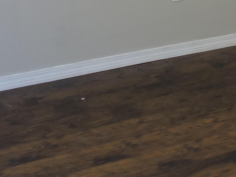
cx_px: 267
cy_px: -95
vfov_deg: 15.2
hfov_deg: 20.8
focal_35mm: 89
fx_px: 607
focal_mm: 4.3
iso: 220
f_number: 3.3
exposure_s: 1/30
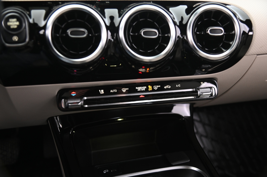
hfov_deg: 50.7
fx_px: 282
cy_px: 88
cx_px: 134
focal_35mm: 38
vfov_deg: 35.0
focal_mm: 38
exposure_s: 1/6
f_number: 4
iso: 1250
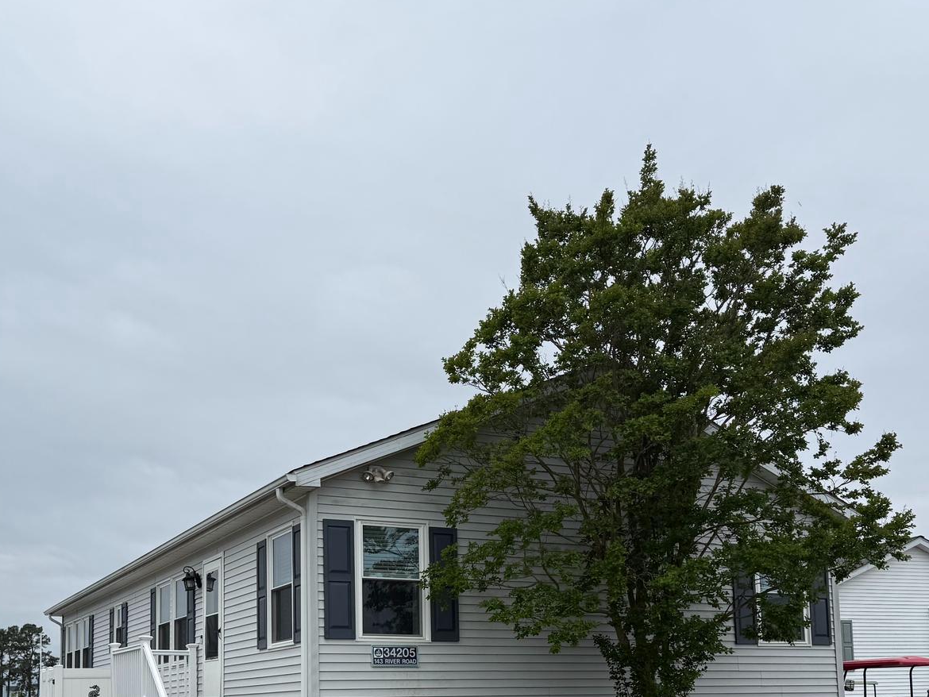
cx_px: 409
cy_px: 592
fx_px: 1127
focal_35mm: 42
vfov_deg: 33.0
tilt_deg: +4.0
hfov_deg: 44.7
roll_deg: +0.8
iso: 80
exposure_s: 1/7353
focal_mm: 6.76
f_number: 1.78
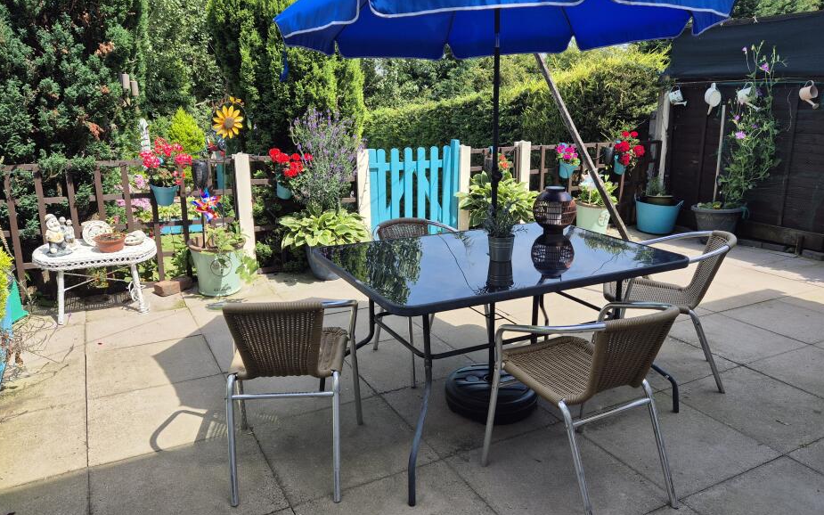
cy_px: 239
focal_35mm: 27
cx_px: 428
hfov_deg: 68.4
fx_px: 606
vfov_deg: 46.0
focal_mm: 5.4
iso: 25
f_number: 1.8
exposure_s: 1/798
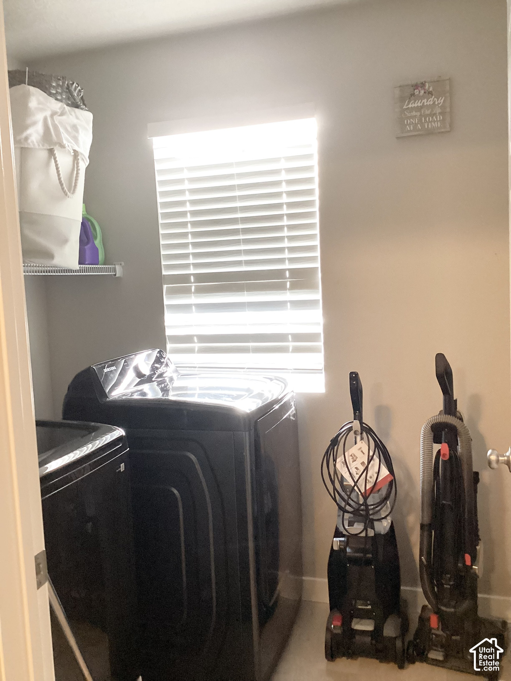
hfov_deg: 45.4
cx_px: 256
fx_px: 610
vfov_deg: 58.4
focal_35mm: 31
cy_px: 340
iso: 250
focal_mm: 3.3
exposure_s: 1/60
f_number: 2.4
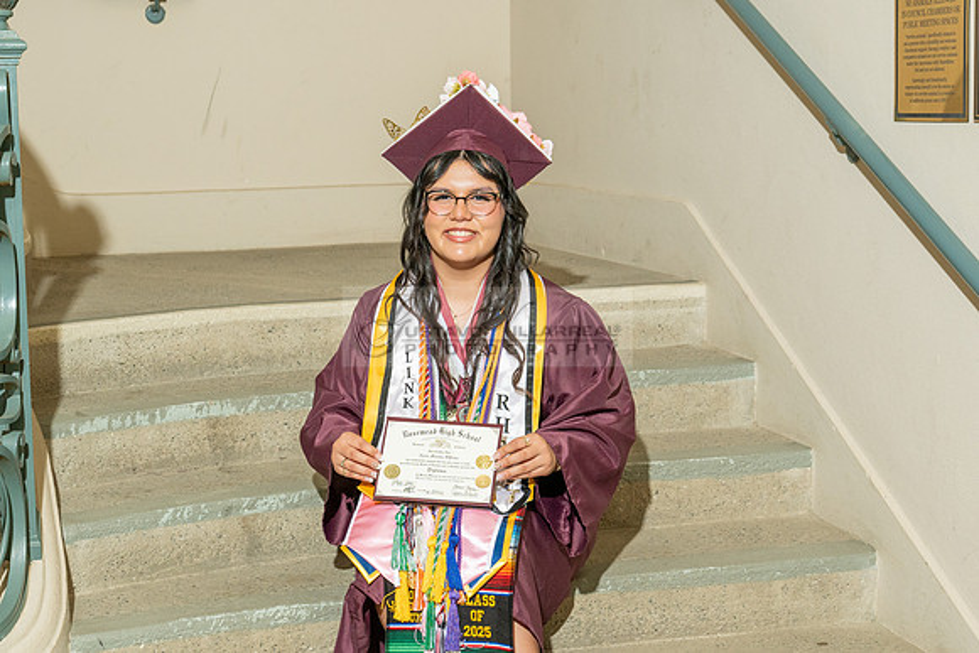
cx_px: 414
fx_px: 1751
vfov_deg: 21.1
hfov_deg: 31.2
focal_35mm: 64
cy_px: 325
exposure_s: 1/200
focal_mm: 38
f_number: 5.6
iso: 400
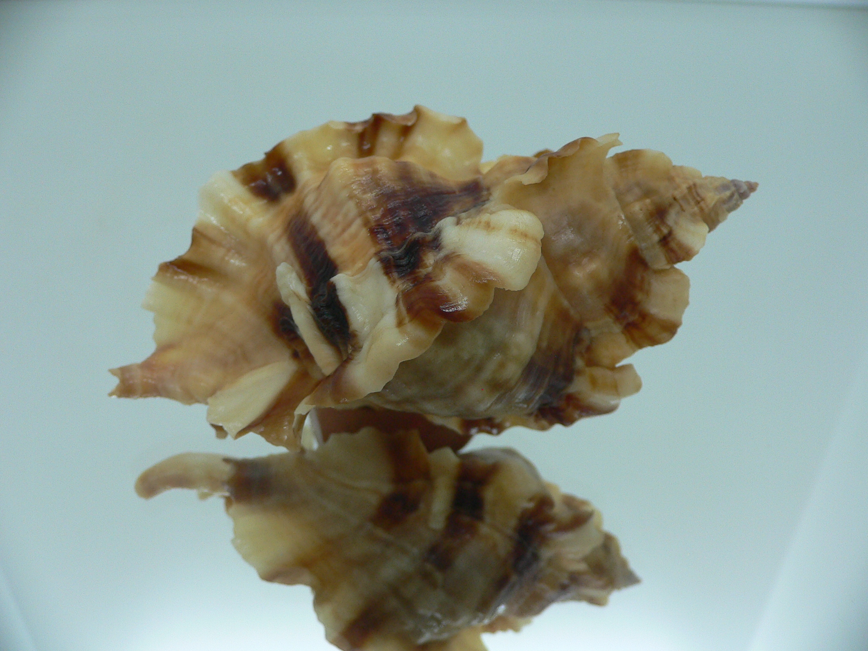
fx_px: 878
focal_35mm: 35
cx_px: 434
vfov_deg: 40.7
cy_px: 326
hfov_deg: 52.6
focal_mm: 4.6
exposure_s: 1/60
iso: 100
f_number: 2.8
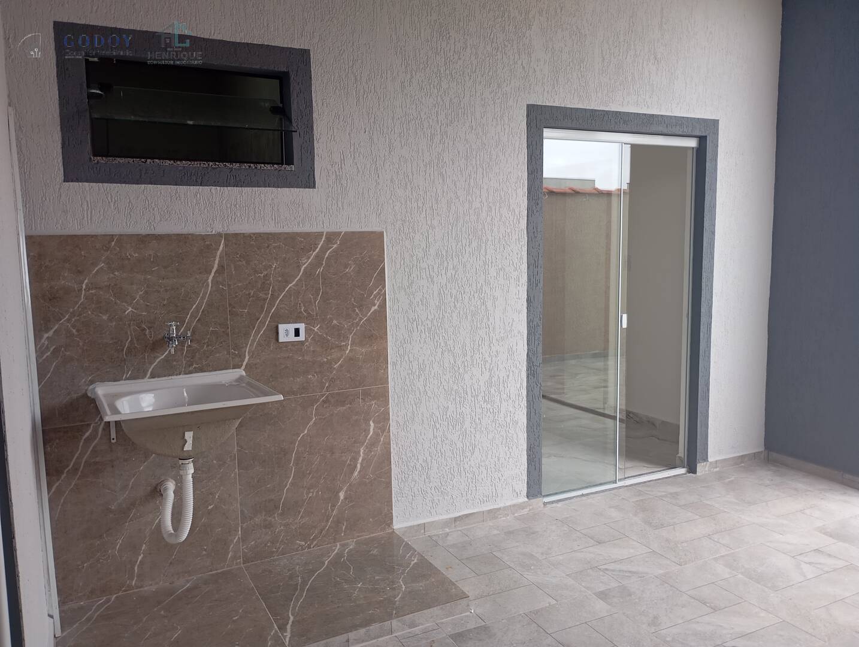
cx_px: 430
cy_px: 324
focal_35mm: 28
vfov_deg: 49.9
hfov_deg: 63.4
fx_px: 696
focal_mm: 4.27
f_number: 1.8
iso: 212
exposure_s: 1/60
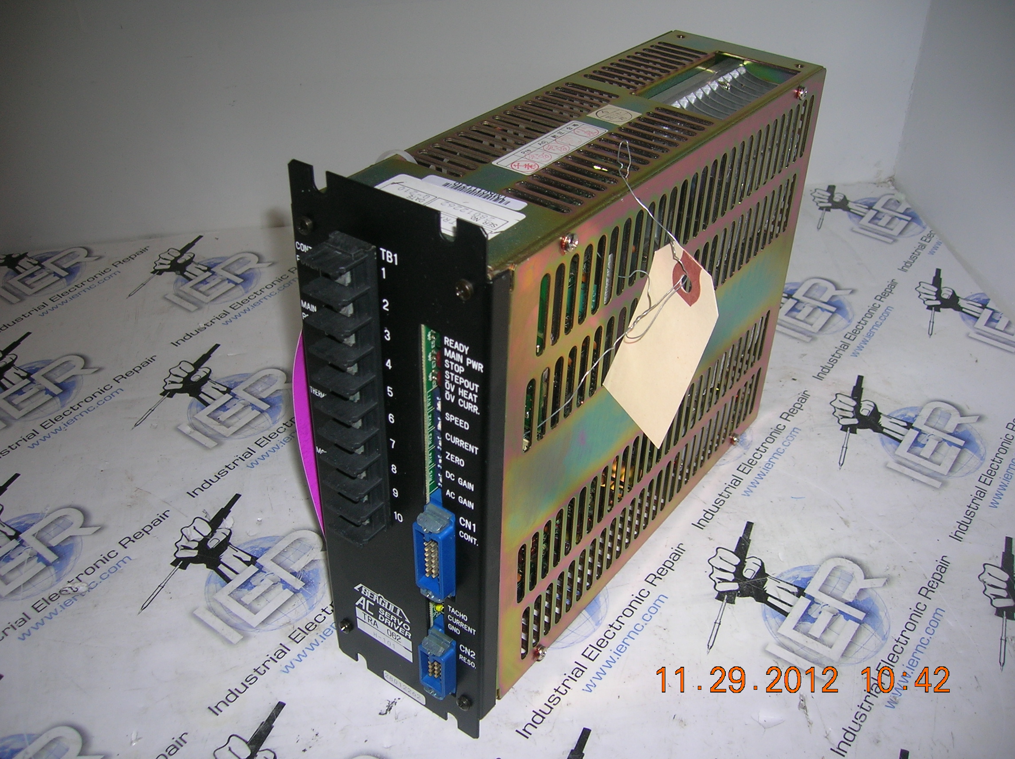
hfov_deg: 54.0
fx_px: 996
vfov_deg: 41.7
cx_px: 508
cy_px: 380
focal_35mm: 34
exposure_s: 1/60.1
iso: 50
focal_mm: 5.7
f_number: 2.9
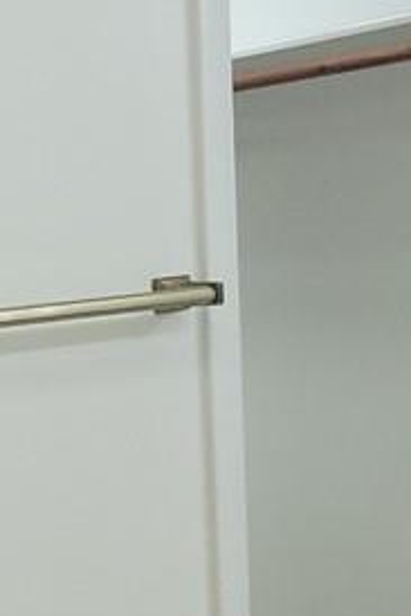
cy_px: 665
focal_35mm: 79
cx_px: 72
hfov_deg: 17.1
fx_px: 1351
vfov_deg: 24.1
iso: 80
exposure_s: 1/60
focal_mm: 1.74
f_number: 2.2
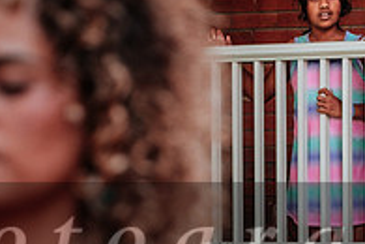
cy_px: 254
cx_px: 174
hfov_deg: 8.5
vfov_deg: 5.6
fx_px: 2464
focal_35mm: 243
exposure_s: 1/400
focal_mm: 54.1
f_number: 2.8
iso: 800
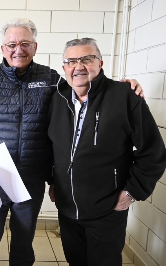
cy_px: 133
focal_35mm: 37
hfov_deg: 31.5
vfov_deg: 52.8
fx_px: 268
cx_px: -4
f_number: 3.5
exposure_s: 1/125
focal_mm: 16
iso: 2000
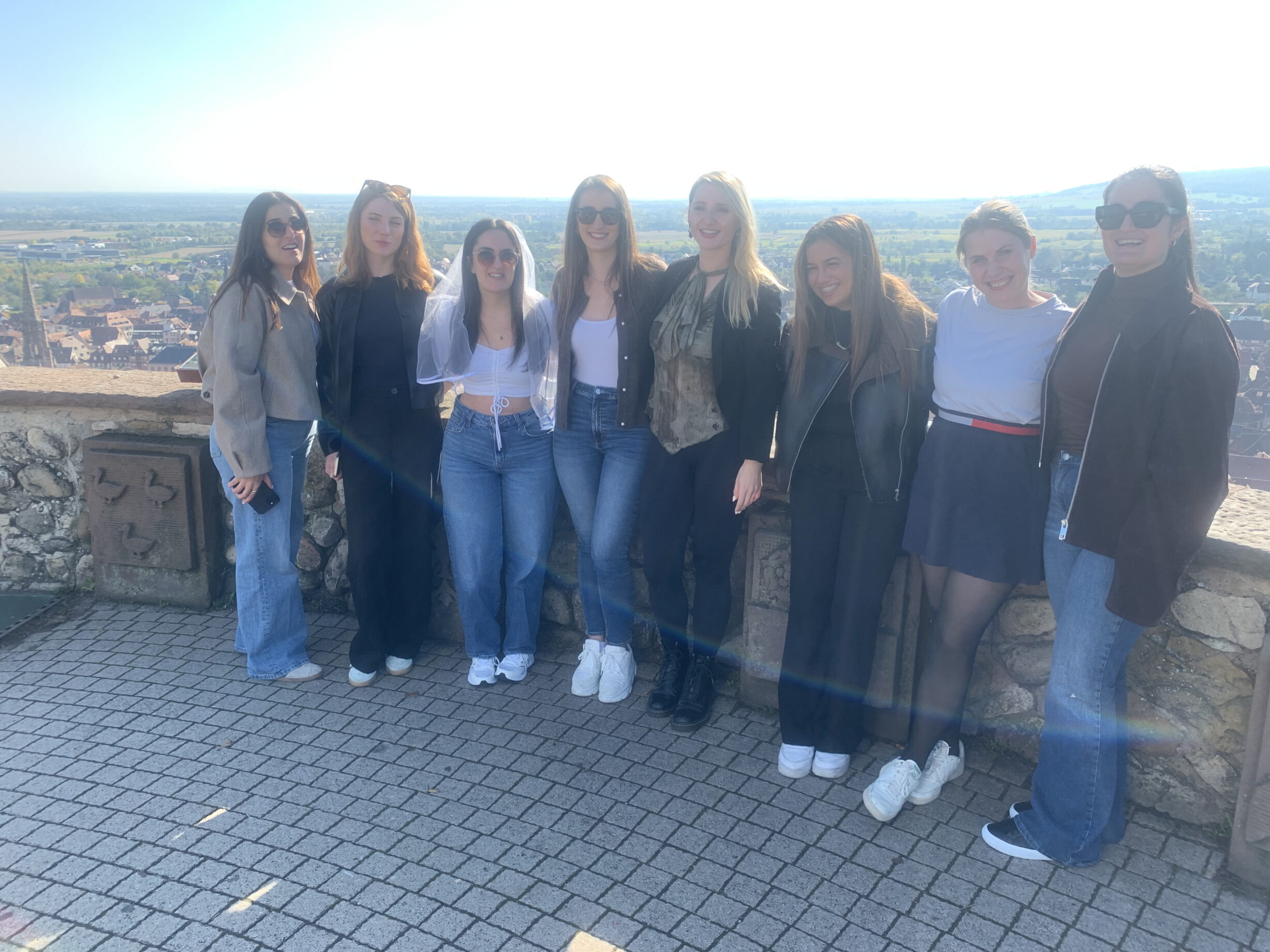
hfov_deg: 65.3
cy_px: 460
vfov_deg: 51.3
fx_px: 991
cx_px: 636
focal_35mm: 27
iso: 25
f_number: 1.8
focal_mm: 4.25
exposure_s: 1/363
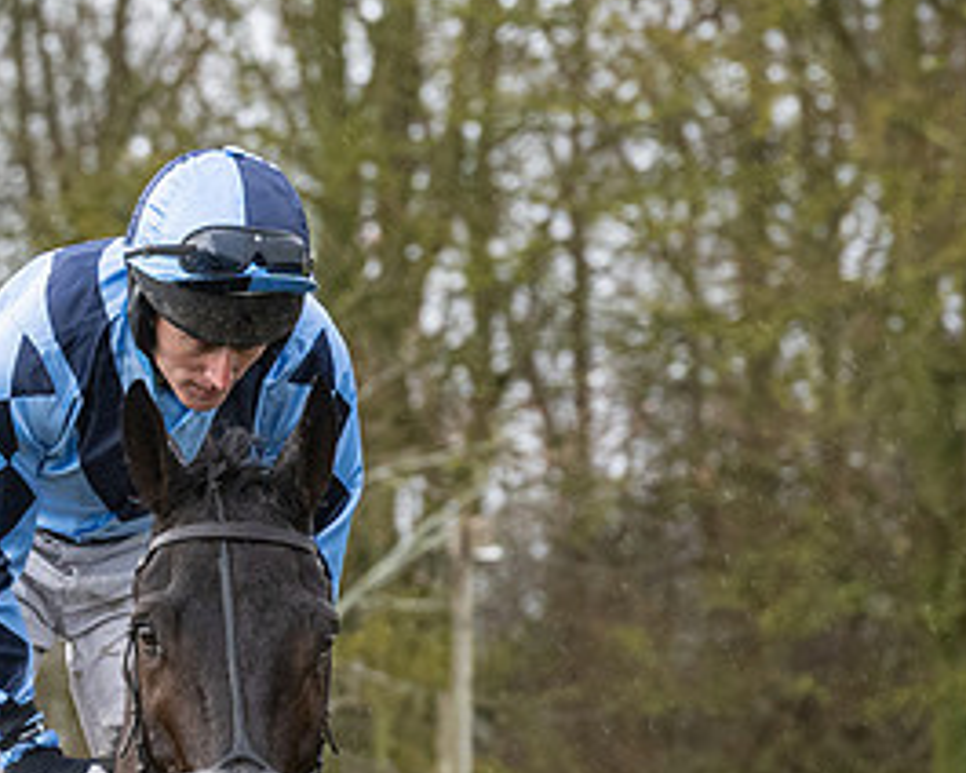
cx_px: 247
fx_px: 15524
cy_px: 770
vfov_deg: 2.8
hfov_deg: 3.6
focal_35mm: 543
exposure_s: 1/500
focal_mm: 125
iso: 800
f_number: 5
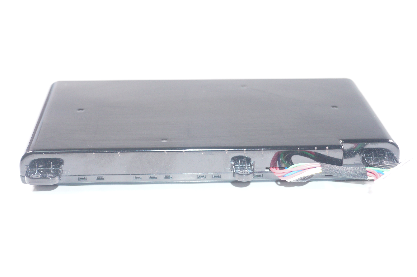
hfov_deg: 36.0
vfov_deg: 24.4
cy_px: 138
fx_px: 642
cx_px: 208
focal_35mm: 56
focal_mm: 37
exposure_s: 1/80
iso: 640
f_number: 5.6
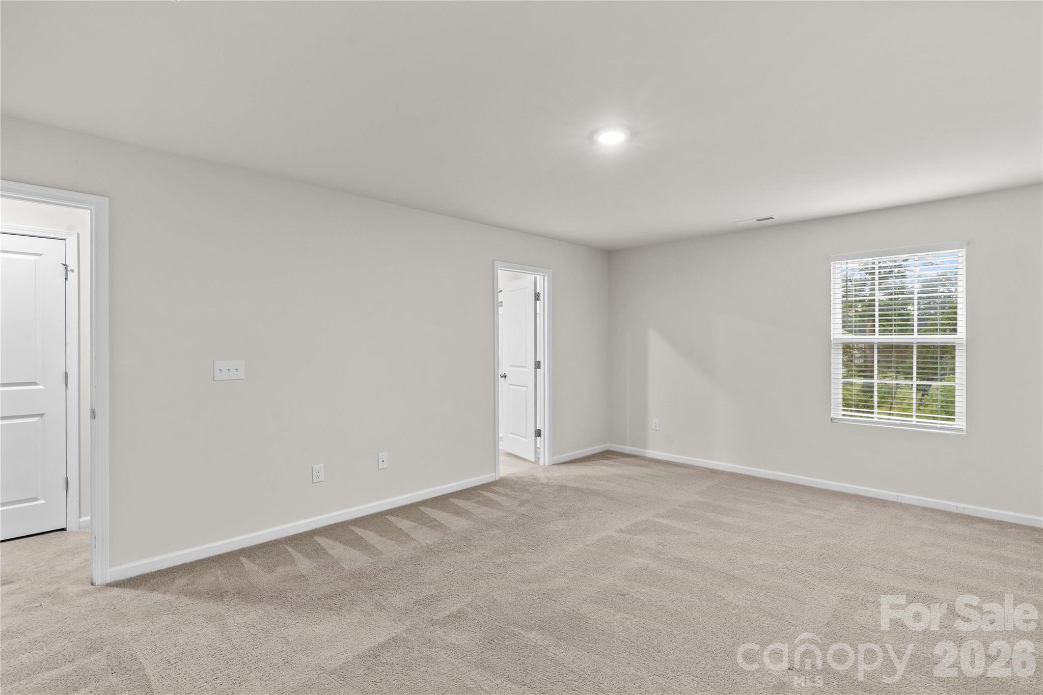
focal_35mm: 16
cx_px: 522
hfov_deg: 96.7
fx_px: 463
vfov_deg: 73.7
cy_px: 348
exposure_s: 1
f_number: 8
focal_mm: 16
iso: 100
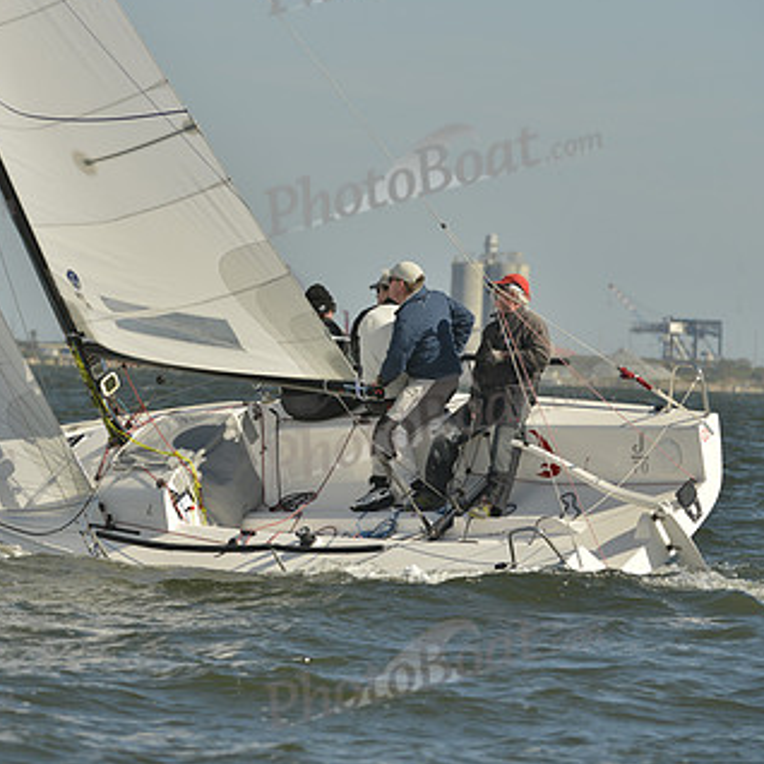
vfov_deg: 5.1
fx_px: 8515
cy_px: 333
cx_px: 142
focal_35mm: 341
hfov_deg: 5.1
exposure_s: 1/1000
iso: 200
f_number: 7.1
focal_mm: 220
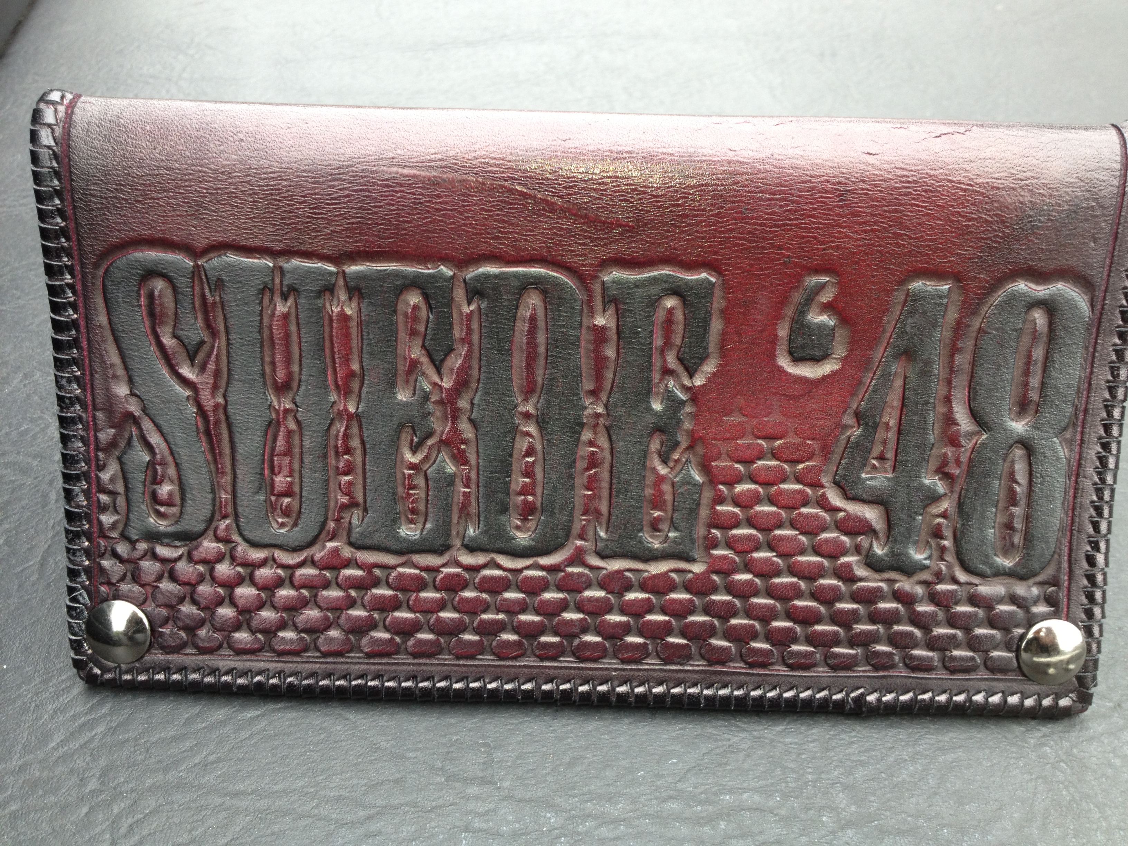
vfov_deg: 40.7
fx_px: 1141
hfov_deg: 52.6
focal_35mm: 35
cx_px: 564
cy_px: 423
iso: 50
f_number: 2.4
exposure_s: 1/159
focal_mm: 4.28
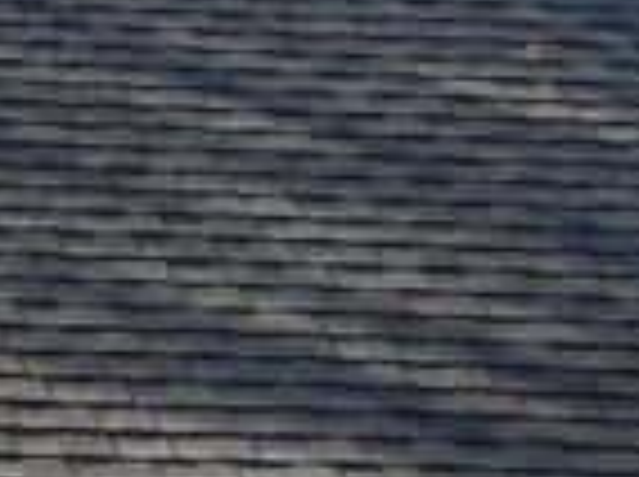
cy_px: 1080
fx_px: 4662
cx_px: -914
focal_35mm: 253
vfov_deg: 5.7
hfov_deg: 7.3
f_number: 3.3
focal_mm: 6.1
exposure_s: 1/500
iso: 125
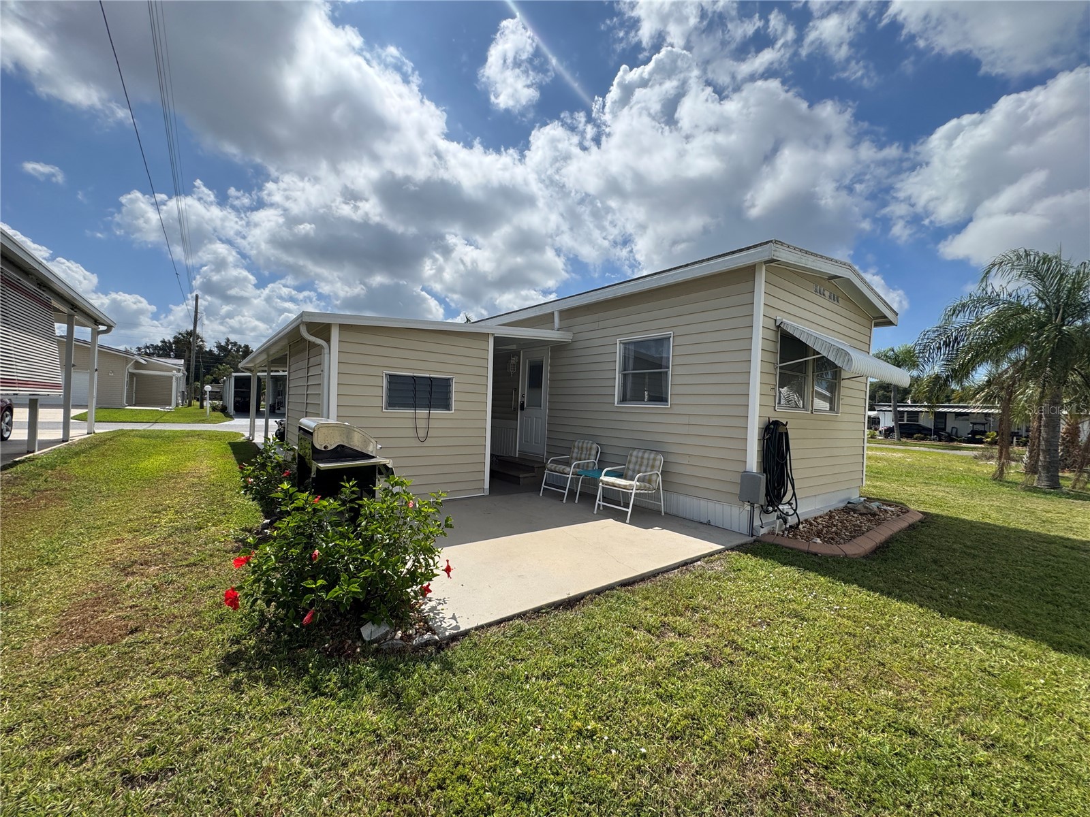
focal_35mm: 14
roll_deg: -2.4
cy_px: 408
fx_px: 441
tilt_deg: +0.2
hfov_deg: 102.1
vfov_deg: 85.7
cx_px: 545
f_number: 2.2
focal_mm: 2.22
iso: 50
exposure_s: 1/3106
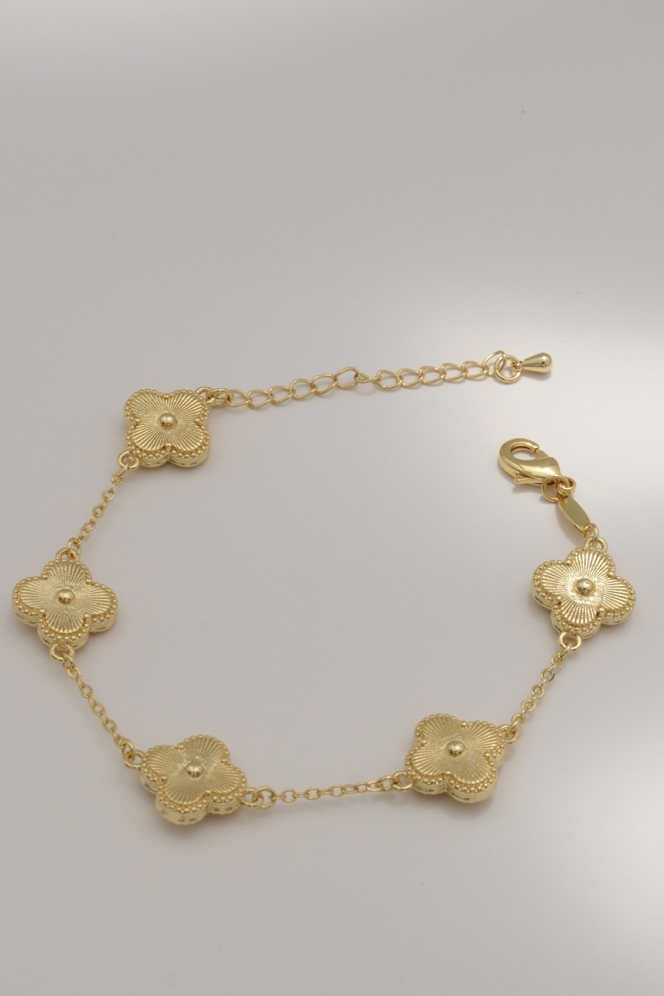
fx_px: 2430
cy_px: 540
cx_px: 323
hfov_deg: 15.6
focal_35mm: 88
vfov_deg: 23.2
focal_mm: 35
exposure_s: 1/800
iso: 500
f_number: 14
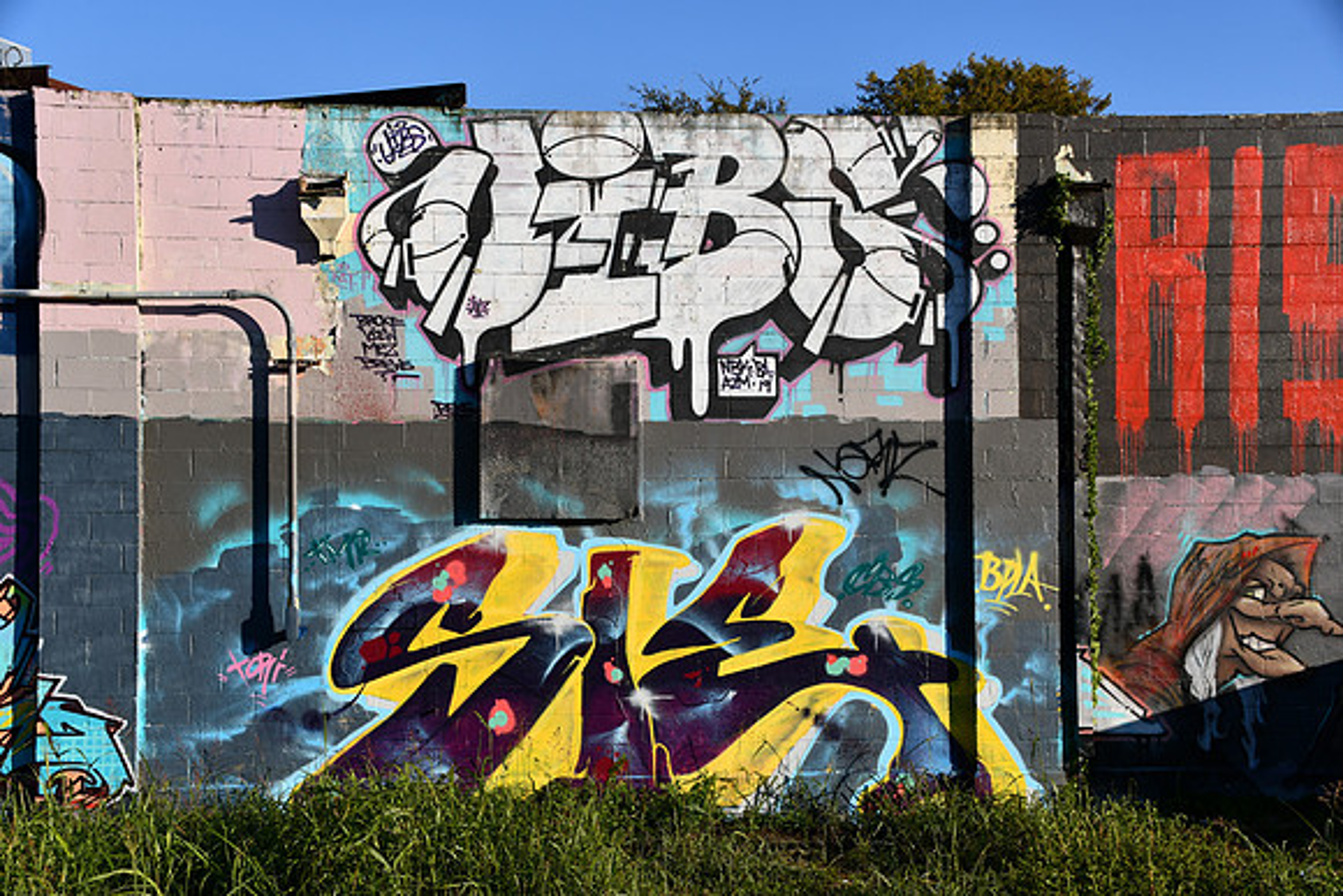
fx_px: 1940
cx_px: 672
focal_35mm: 52
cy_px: 448
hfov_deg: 38.2
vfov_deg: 26.0
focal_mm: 35
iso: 100
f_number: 9
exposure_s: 1/320
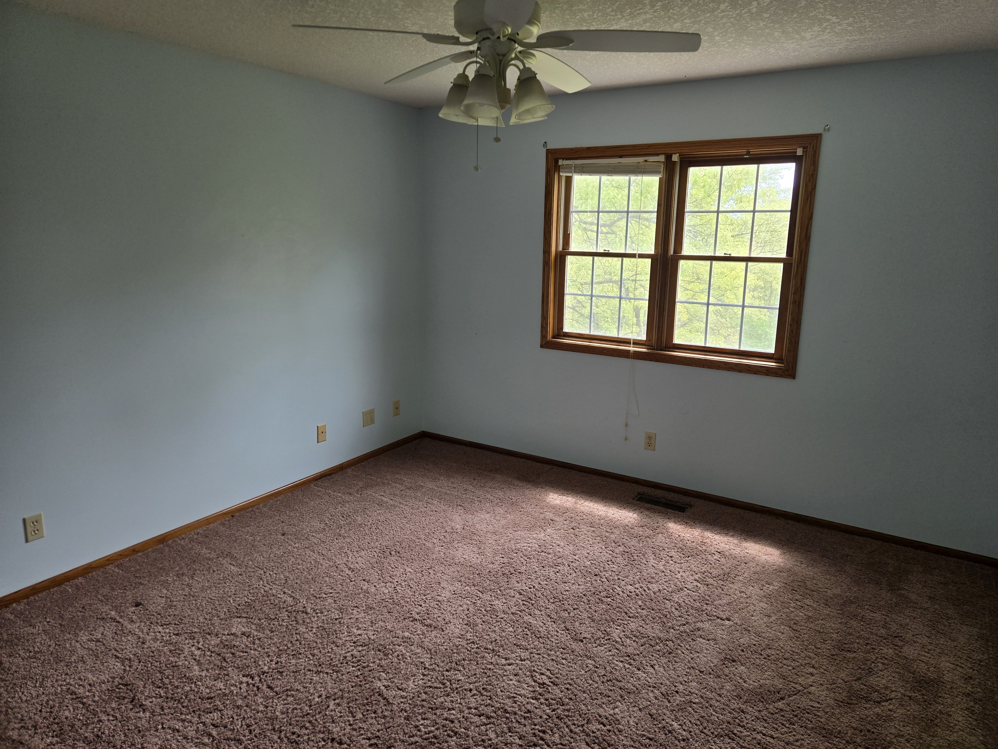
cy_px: 374
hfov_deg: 73.9
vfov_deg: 58.9
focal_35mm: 23
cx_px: 499
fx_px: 663
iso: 80
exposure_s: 1/180
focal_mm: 5.4
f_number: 1.8
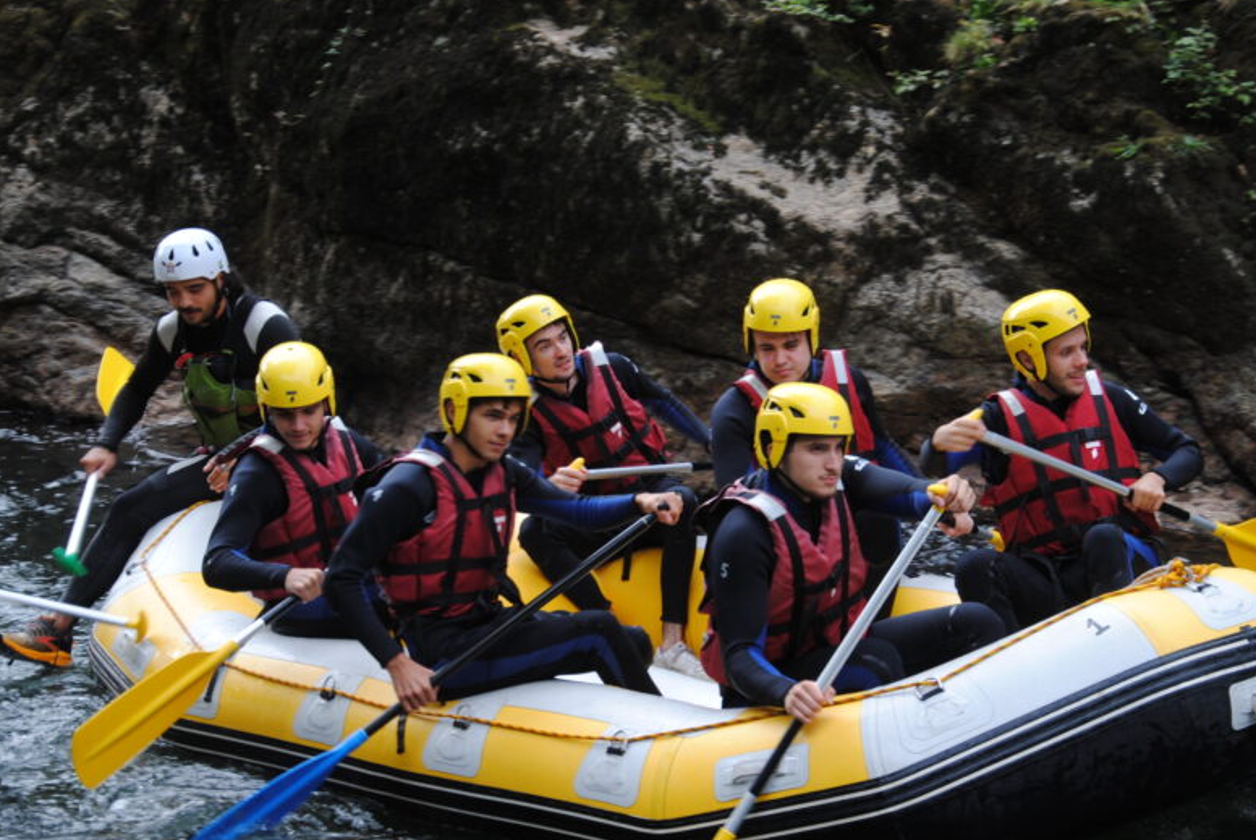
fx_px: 3457
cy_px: 478
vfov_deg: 13.9
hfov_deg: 20.6
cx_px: 668
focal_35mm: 99
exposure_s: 1/125
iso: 125
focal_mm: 50
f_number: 5.6
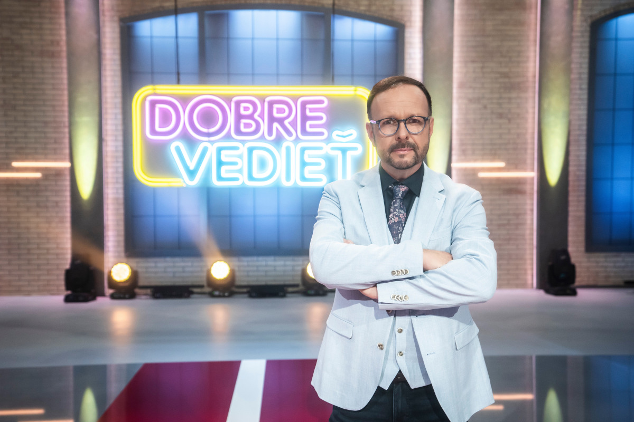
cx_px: 317
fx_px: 616
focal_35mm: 35
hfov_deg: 54.4
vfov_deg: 37.9
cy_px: 211
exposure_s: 1/250
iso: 2000
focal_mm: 35
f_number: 3.2
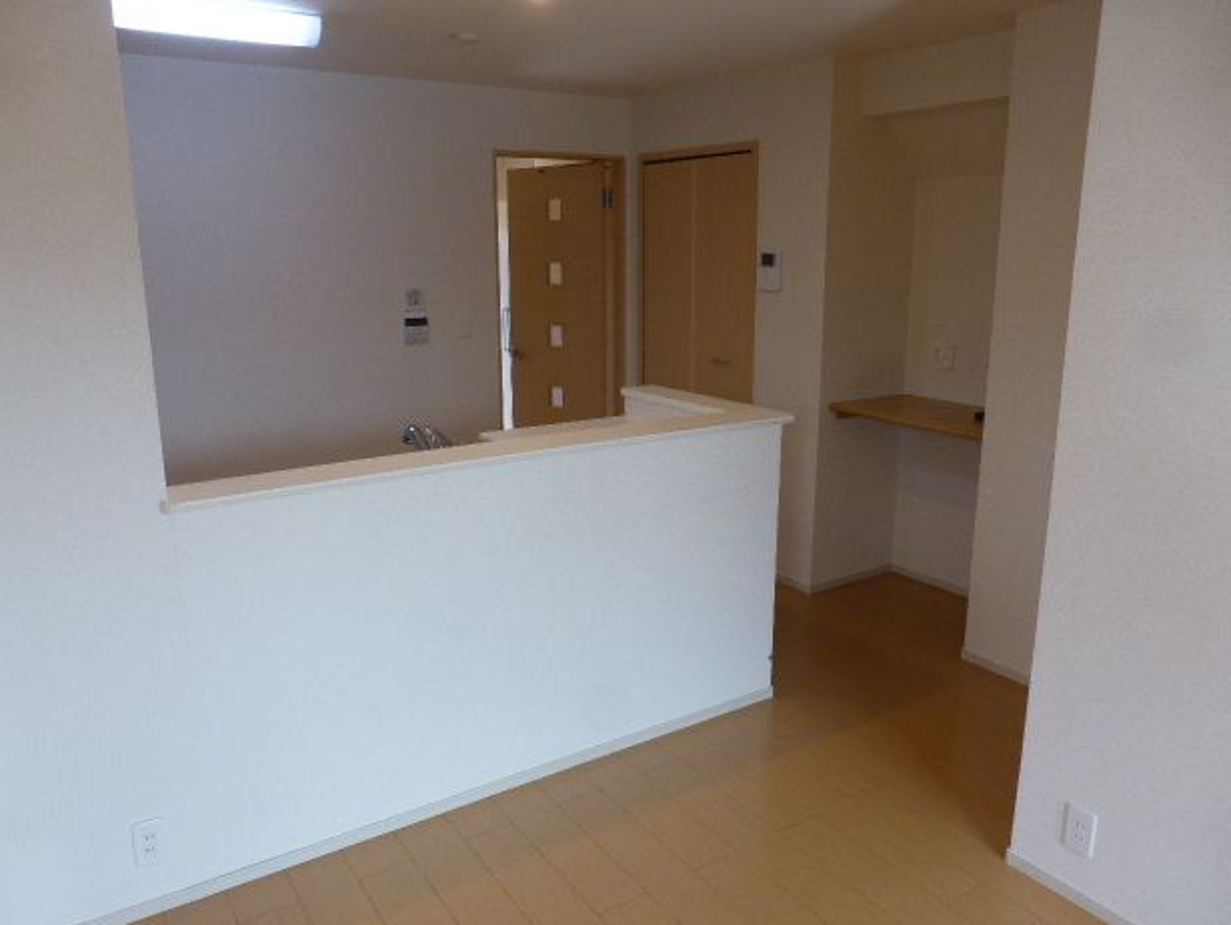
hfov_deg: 67.3
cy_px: 448
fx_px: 925
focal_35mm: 26
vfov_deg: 53.1
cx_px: 606
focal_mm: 4.3
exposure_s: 1/60
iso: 200
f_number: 3.3
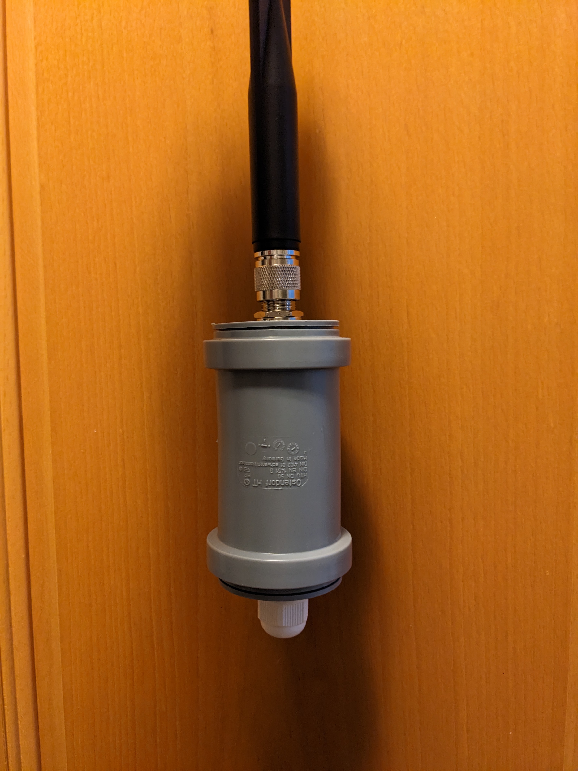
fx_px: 601
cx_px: 289
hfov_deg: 51.4
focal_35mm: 27
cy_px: 386
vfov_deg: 65.3
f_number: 1.73
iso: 283
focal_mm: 4.38
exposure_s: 1/23.8
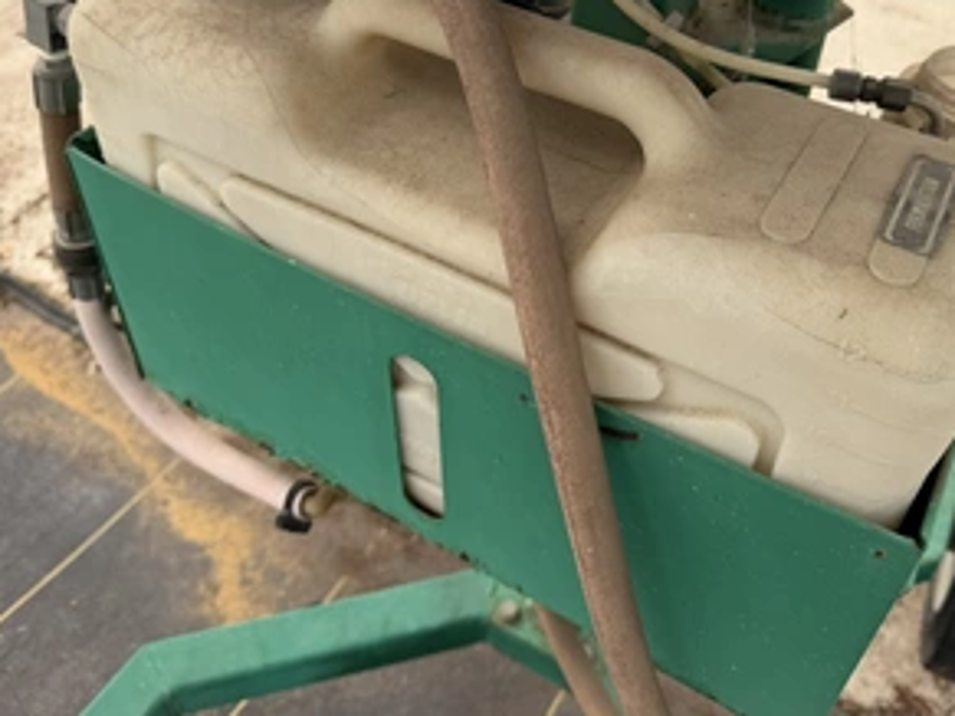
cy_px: 236
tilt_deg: -42.8
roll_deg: -2.0
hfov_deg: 55.1
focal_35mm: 33
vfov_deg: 42.3
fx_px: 910
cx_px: 551
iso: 80
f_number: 1.78
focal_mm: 6.76
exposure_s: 1/1770
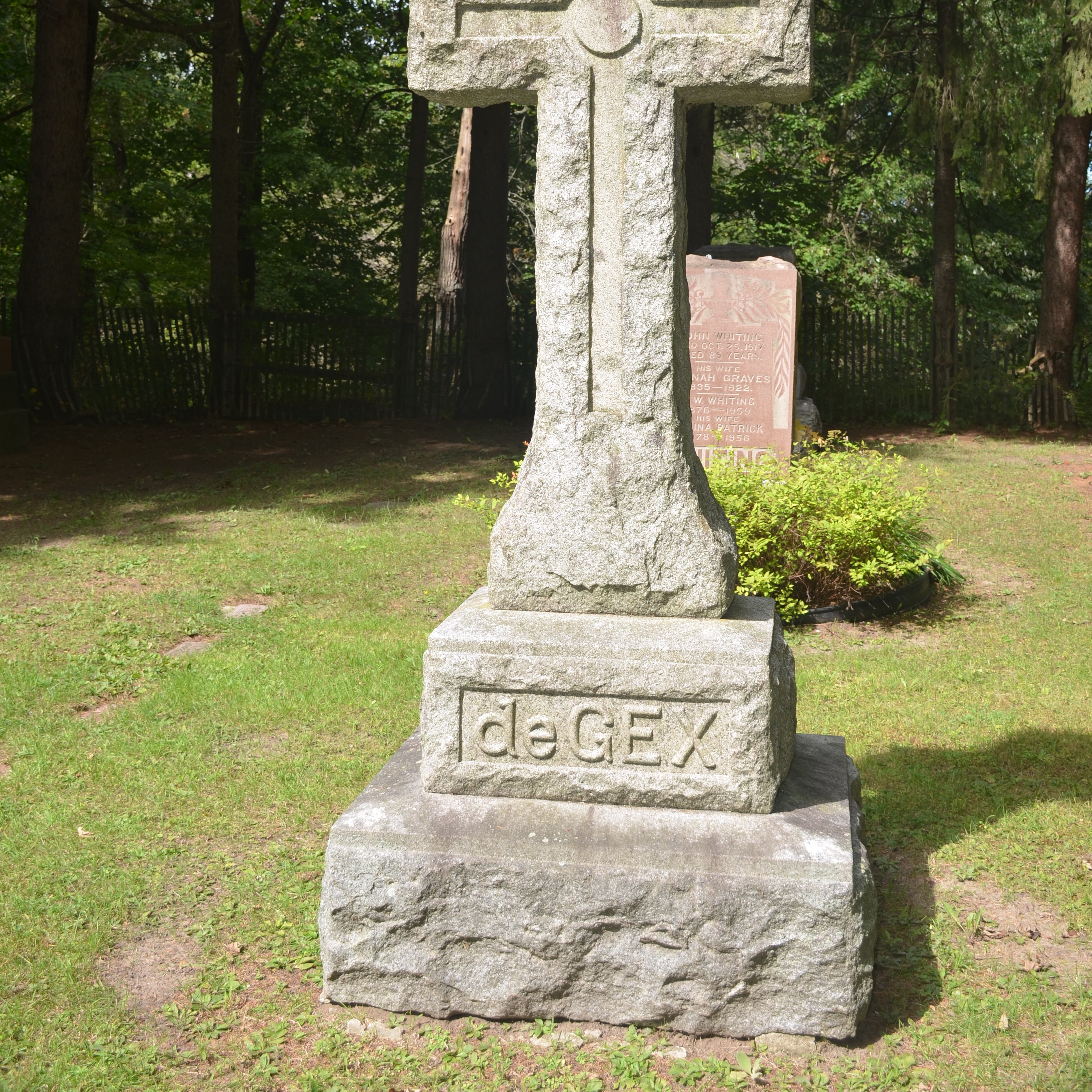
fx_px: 1677
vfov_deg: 35.7
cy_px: 361
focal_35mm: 47
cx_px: 545
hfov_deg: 36.1
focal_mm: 24
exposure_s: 1/250
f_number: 5.6
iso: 100
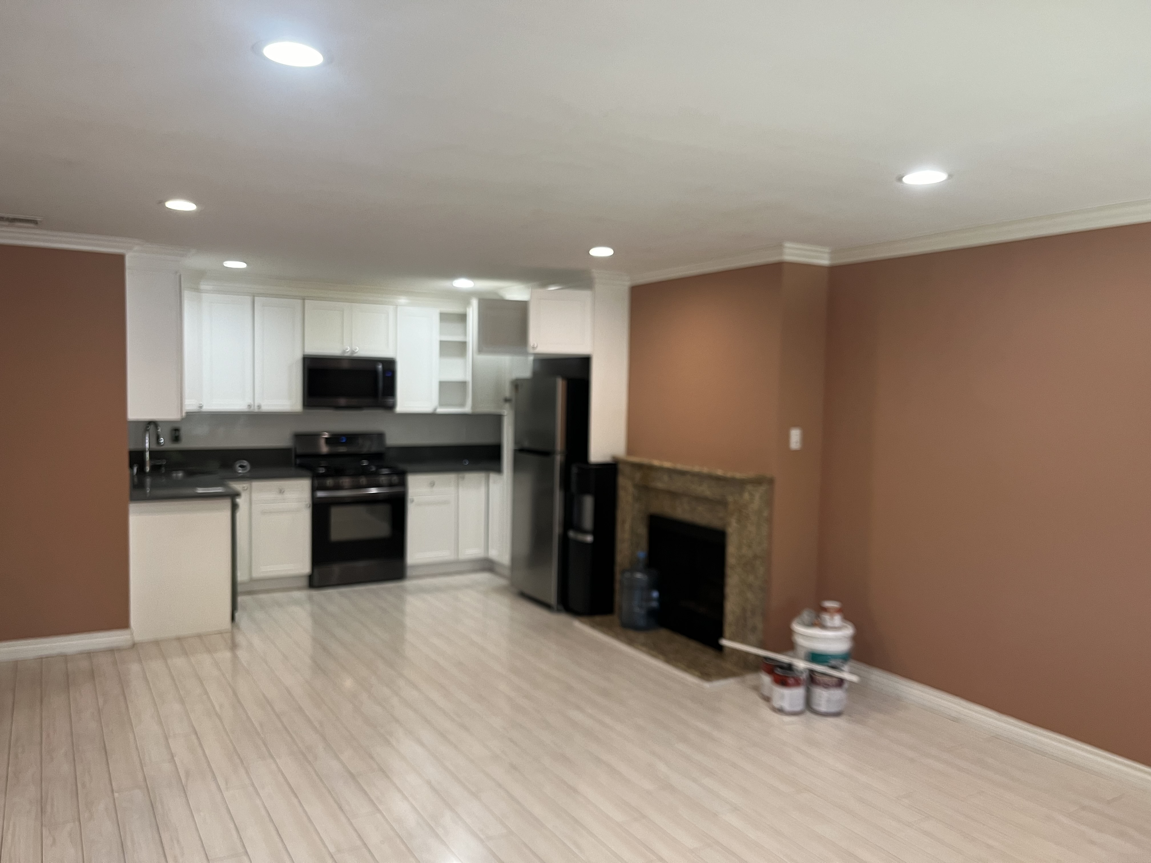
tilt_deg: -4.4
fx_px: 865
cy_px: 432
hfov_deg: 67.3
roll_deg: -1.4
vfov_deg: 53.1
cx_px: 576
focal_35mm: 26
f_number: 1.6
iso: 125
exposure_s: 1/60
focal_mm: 5.1
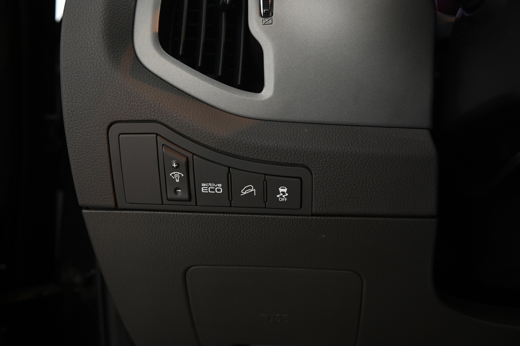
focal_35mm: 35
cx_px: 260
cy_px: 173
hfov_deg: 54.5
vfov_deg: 37.8
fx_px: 505
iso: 1000
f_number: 4
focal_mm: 35
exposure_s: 1/13
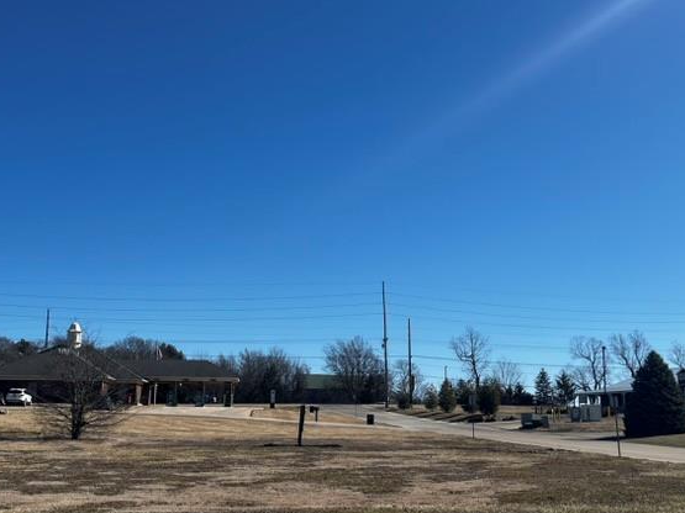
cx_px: 323
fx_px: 950
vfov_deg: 30.2
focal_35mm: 48
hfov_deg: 39.7
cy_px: 236
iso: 50
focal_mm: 5.1
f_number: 1.6
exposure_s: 1/5319
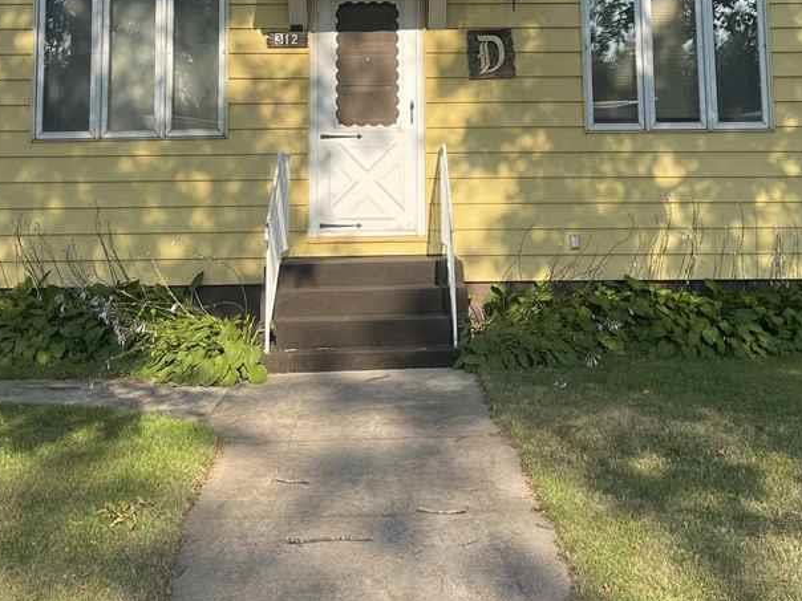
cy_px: -9
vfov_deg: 26.0
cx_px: 426
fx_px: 1228
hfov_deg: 36.2
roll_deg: +1.3
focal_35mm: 53
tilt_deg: +7.6
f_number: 1.6
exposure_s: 1/1767
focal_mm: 5.1
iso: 32
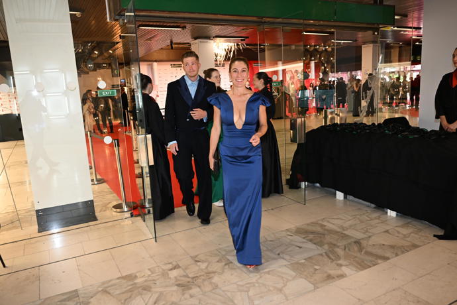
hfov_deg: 65.5
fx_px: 355
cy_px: 152
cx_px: 228
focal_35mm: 28
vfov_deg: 46.4
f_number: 4.5
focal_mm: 28
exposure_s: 1/125
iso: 2500
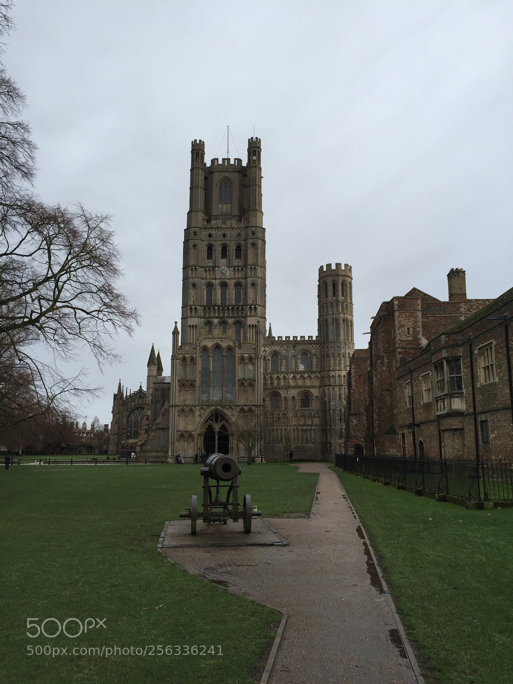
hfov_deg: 48.2
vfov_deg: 61.7
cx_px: 256
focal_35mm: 29
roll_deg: +0.3
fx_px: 573
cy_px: 342
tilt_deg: +10.3
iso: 32
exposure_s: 1/471
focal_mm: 4.15
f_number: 2.2
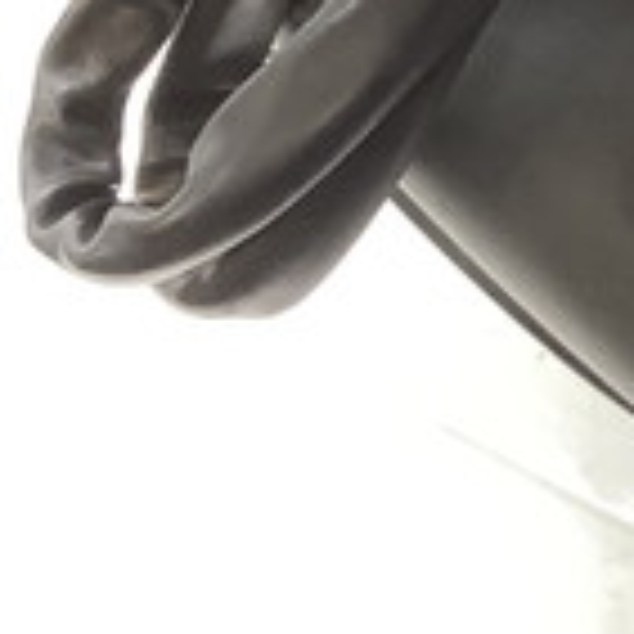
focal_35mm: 117
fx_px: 2424
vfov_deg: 14.2
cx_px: 1201
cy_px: -229
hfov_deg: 13.2
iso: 125
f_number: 2.4
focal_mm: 3.3
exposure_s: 1/60
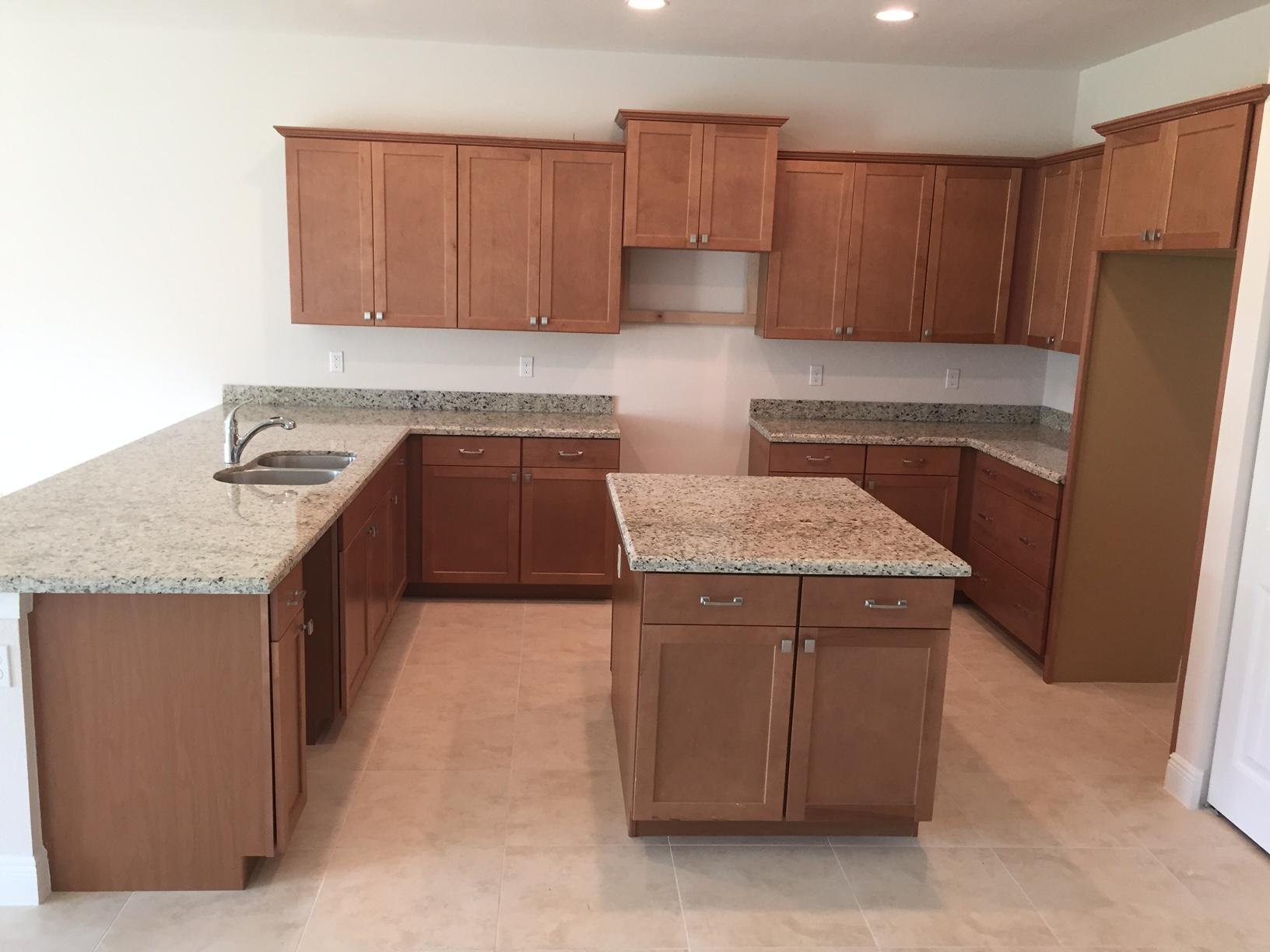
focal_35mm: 29
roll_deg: -3.1
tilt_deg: -11.7
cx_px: 635
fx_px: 1064
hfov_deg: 61.7
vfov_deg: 48.2
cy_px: 476
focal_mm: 4.15
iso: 100
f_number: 2.2
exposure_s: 1/30
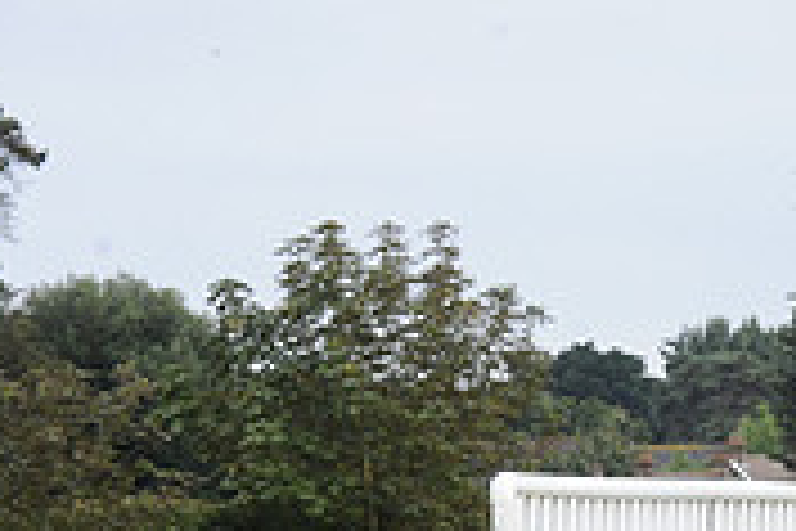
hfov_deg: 5.4
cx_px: 1273
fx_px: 8424
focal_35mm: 381
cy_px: 612
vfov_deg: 3.6
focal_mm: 116
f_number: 9
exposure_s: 1/640
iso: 2000
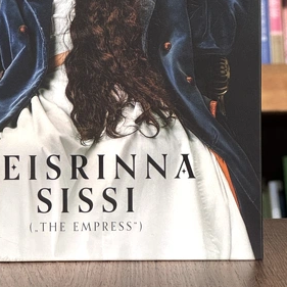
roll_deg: +0.2
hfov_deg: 10.6
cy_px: -12
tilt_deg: +0.6
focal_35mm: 165
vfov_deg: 10.5
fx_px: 1548
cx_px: 75
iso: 250
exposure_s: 1/84
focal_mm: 9
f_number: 2.8
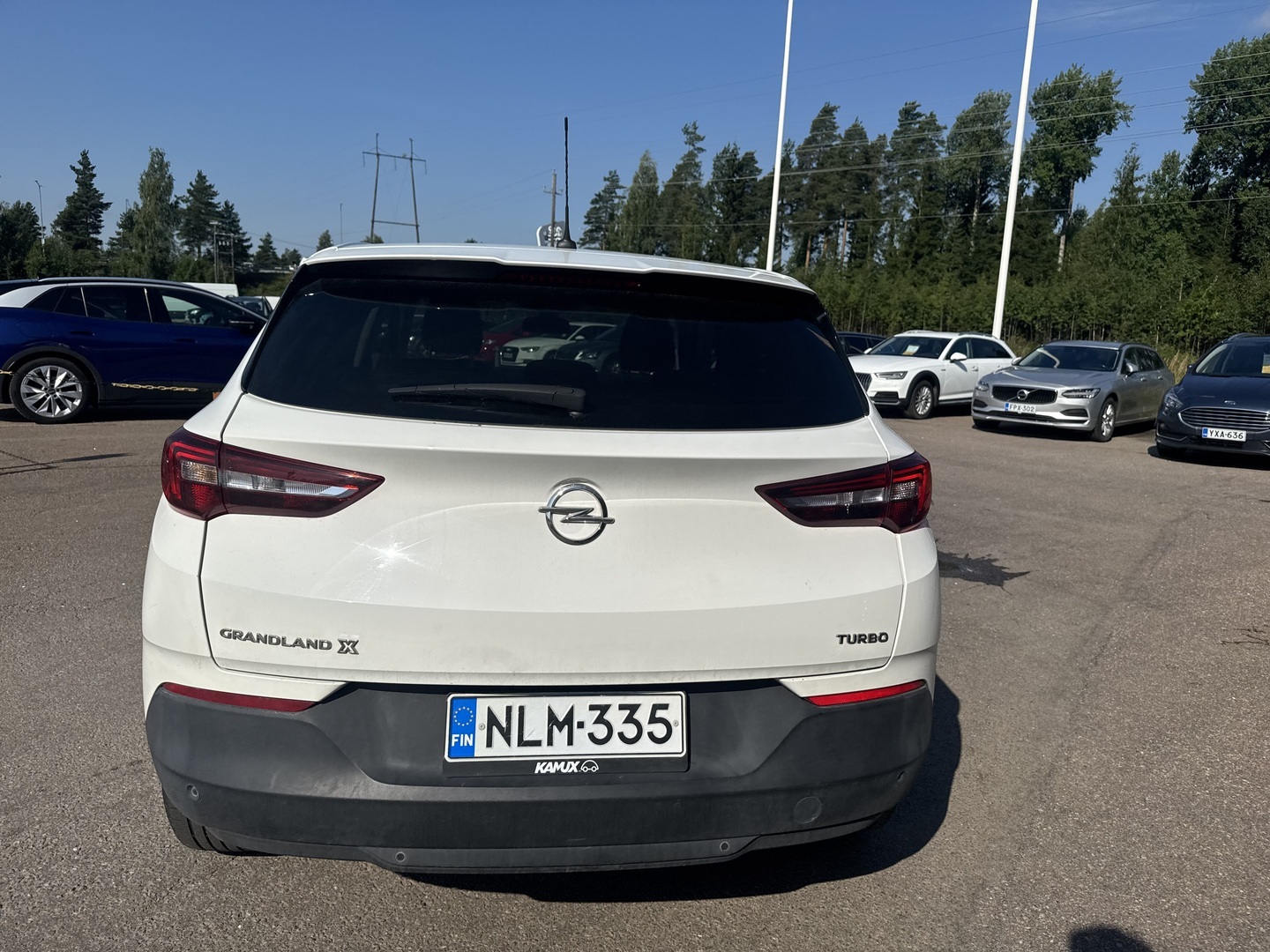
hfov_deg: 71.6
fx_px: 881
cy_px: 476
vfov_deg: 56.8
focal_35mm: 24
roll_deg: -1.2
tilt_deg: -11.4
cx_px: 635
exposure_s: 1/12346
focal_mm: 6.76
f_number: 1.78
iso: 80
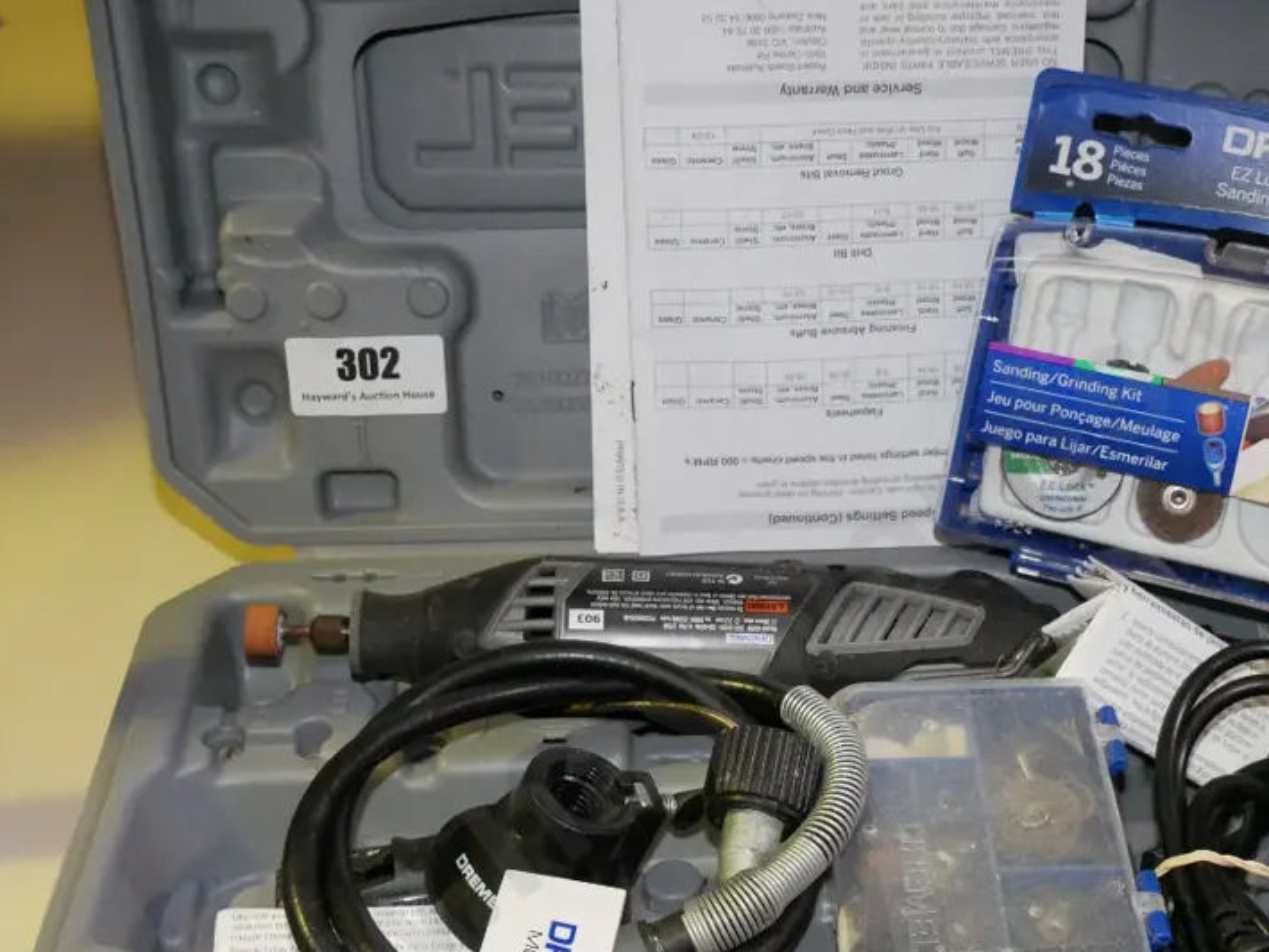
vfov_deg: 27.9
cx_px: 827
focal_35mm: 52
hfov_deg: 36.5
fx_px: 1907
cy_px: 611
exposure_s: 1/125
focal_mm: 18
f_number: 5.6
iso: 3200
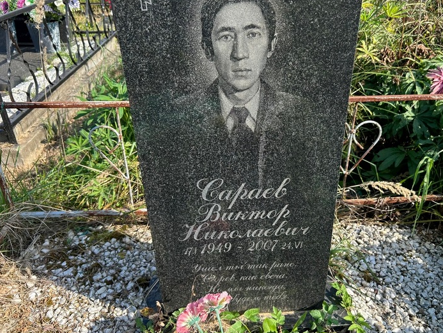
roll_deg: -0.1
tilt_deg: -29.2
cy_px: 149
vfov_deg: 46.7
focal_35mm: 30
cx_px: 251
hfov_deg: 59.7
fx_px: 384
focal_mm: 5.7
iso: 50
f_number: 1.5
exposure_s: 1/940
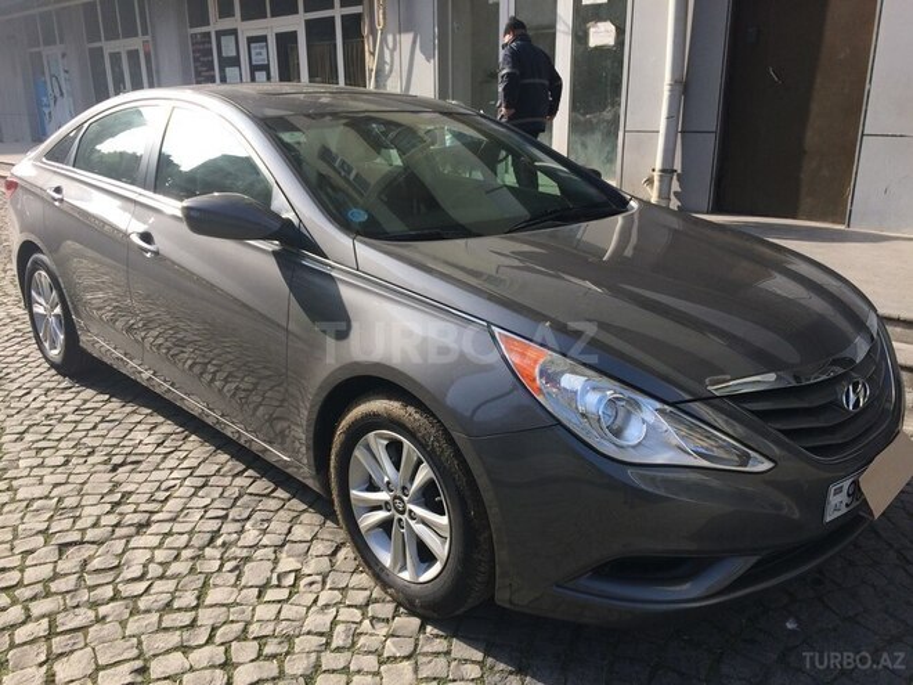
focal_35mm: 29
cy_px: 342
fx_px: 765
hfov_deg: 61.7
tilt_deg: -18.1
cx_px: 456
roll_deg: -0.7
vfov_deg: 48.2
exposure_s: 1/912
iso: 32
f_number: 2.2
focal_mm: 4.15
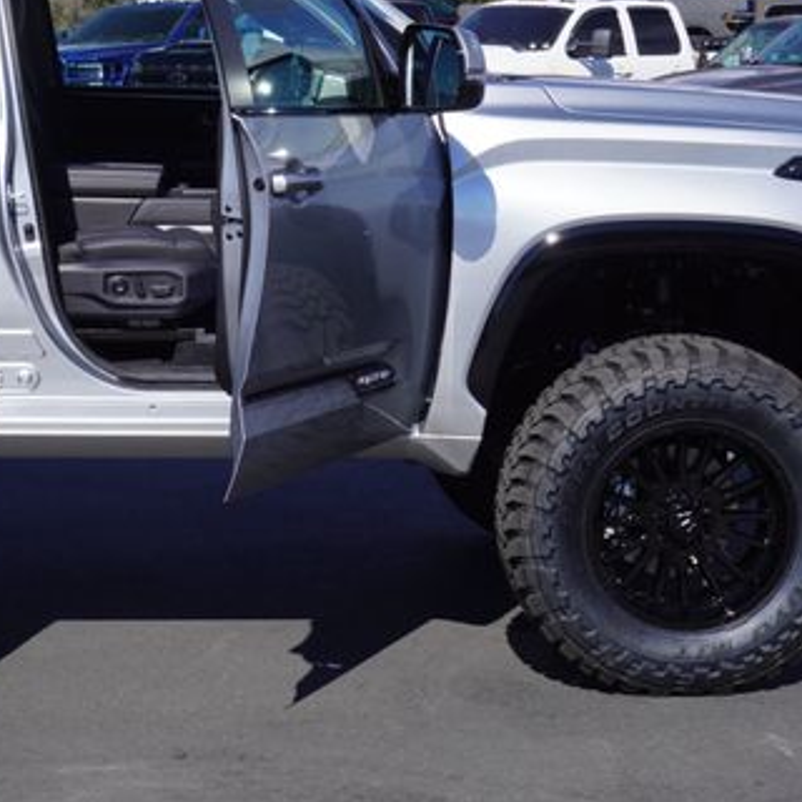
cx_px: 243
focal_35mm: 92
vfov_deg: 18.9
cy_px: 303
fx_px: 2412
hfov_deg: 18.8
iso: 100
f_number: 11
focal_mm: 36
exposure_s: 1/200
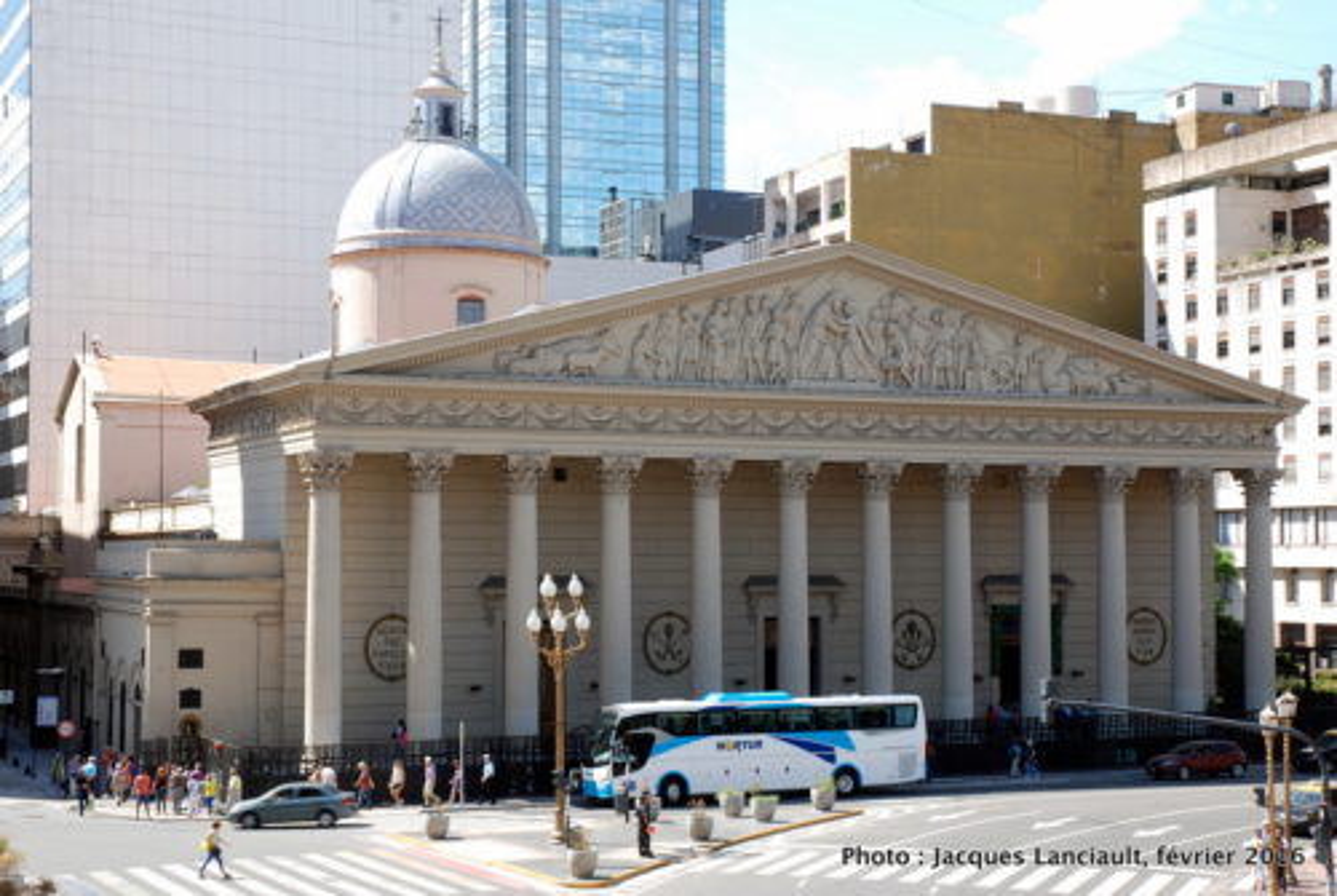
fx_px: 2232
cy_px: 448
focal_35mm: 60
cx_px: 668
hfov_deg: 33.4
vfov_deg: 22.7
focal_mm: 40
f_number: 16
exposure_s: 1/25
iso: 100
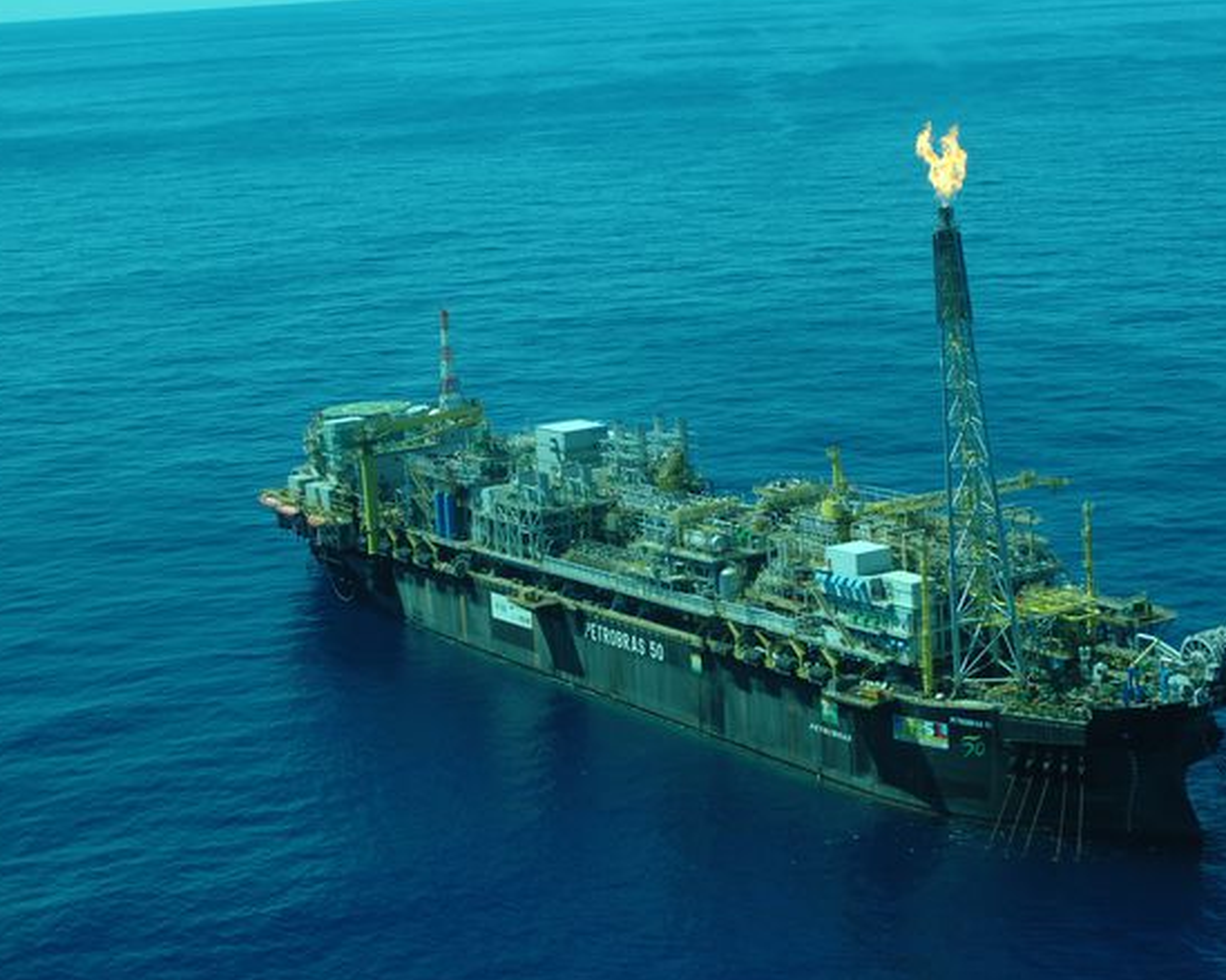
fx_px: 2454
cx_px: 701
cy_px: 477
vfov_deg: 22.6
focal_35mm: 68
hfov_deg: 28.0
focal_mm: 35
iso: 100
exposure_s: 1/320
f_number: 3.5
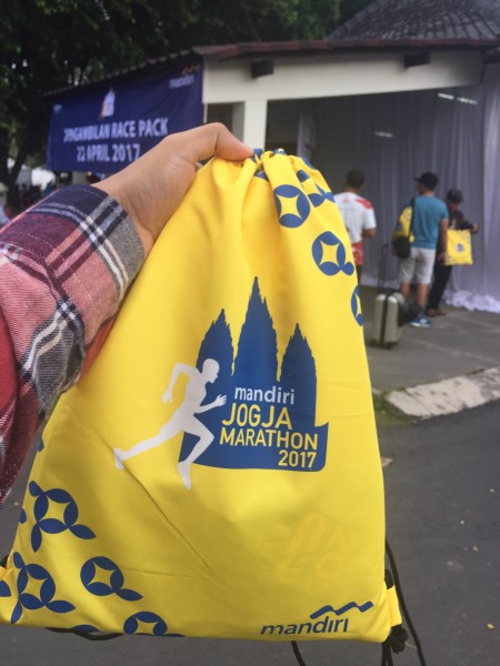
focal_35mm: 29
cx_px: 250
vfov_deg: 61.7
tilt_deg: -13.8
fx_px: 559
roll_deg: -2.9
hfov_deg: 48.2
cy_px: 333
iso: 32
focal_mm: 4.15
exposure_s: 1/109
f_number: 2.2
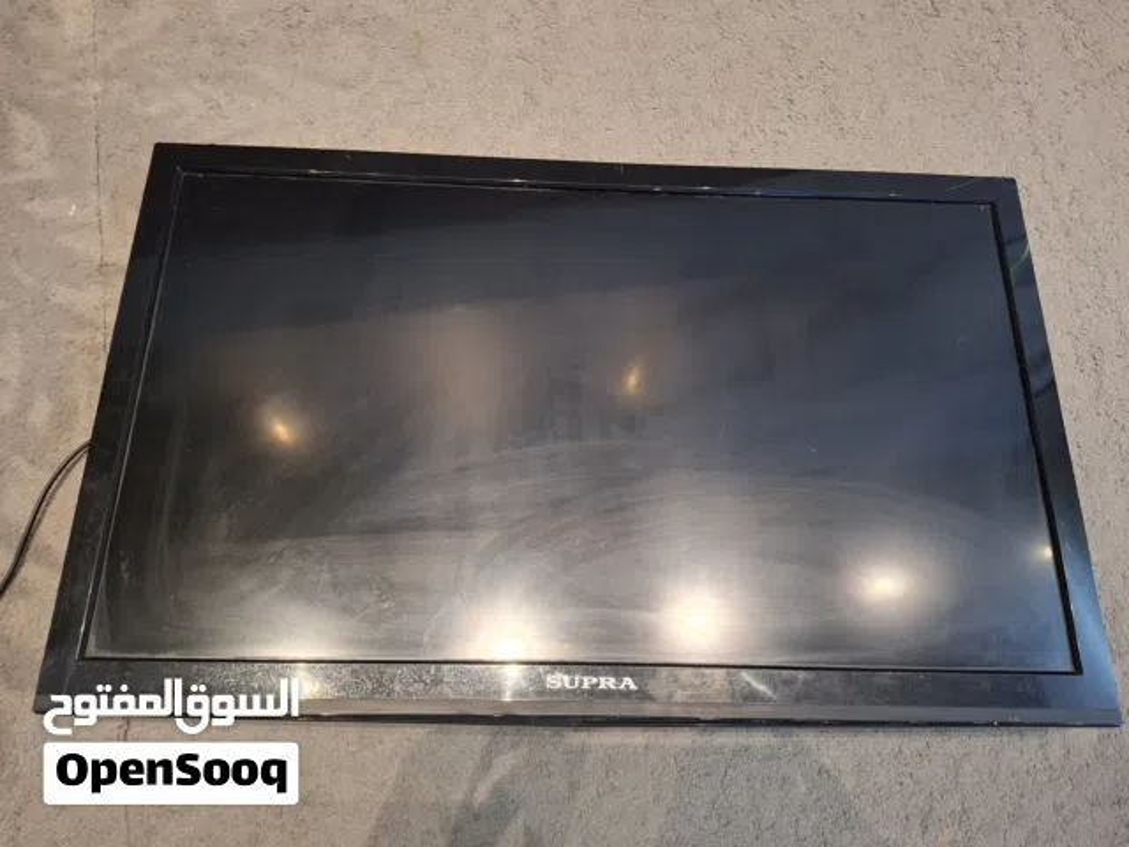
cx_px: 564
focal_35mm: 23
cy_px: 424
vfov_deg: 58.9
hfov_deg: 73.9
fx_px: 750
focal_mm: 5.54
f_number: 1.8
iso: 400
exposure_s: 1/33
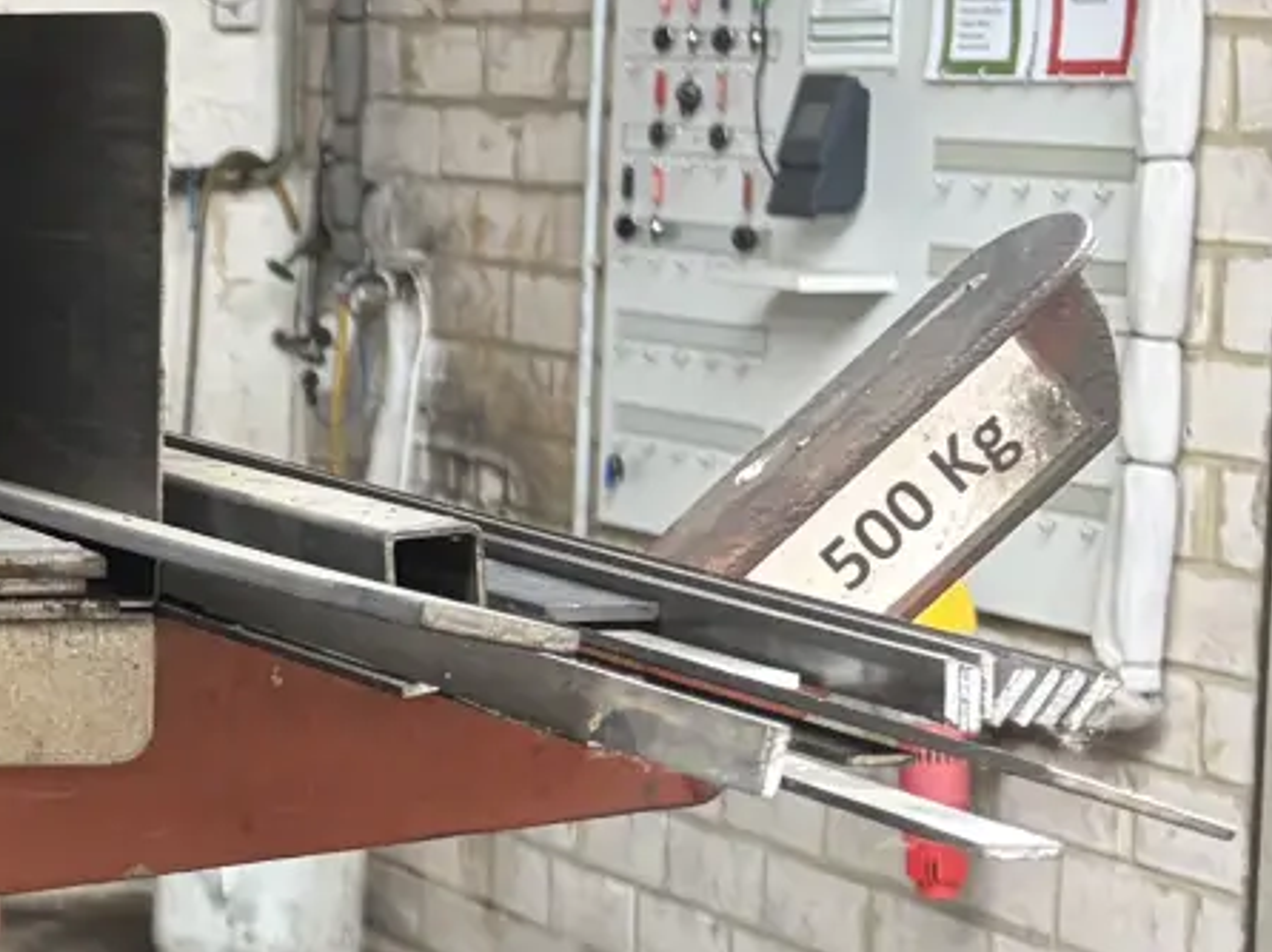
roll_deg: +0.2
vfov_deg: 13.2
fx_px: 4113
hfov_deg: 14.3
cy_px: 316
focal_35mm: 112
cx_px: -1349
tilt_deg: -3.1
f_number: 1.6
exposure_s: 1/88
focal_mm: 5.96
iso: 125
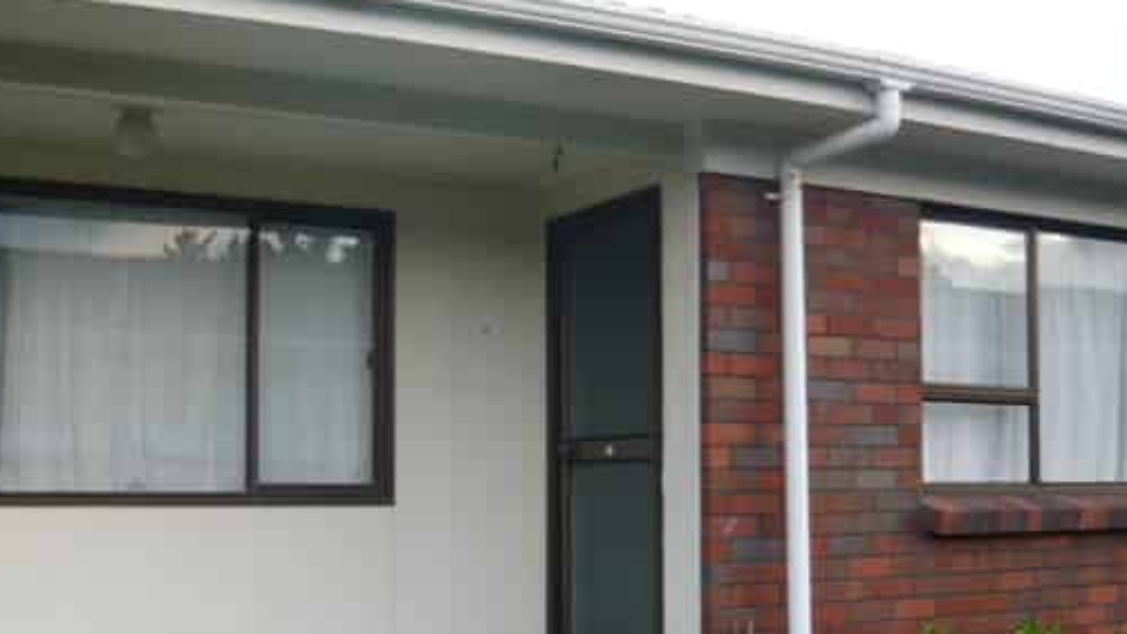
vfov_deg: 25.3
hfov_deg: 43.5
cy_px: 438
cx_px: 453
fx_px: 1405
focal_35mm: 47
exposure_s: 1/40
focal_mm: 5.5
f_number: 2.8
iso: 100
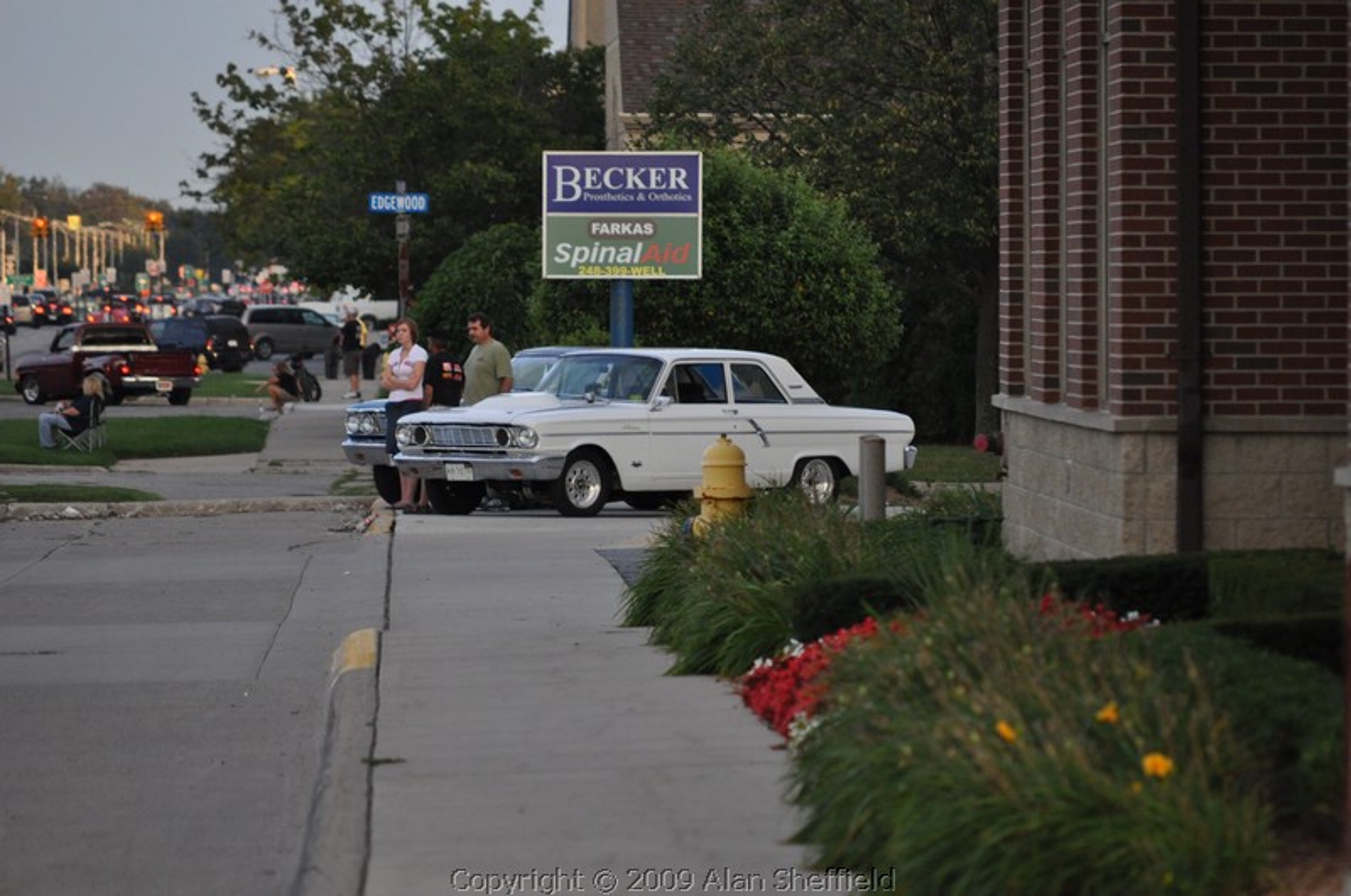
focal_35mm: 300
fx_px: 11242
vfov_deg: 4.6
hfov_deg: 6.9
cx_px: 676
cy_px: 448
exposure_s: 1/500
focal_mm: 200
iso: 1250
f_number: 5.6
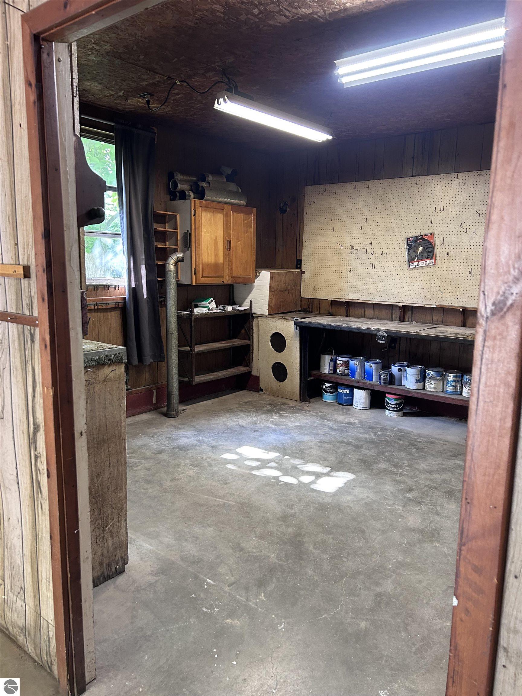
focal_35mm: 26
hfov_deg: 53.1
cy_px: 348
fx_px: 523
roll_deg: -1.9
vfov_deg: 67.3
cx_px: 261
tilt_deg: -9.3
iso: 200
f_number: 1.5
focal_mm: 5.7
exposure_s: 1/60
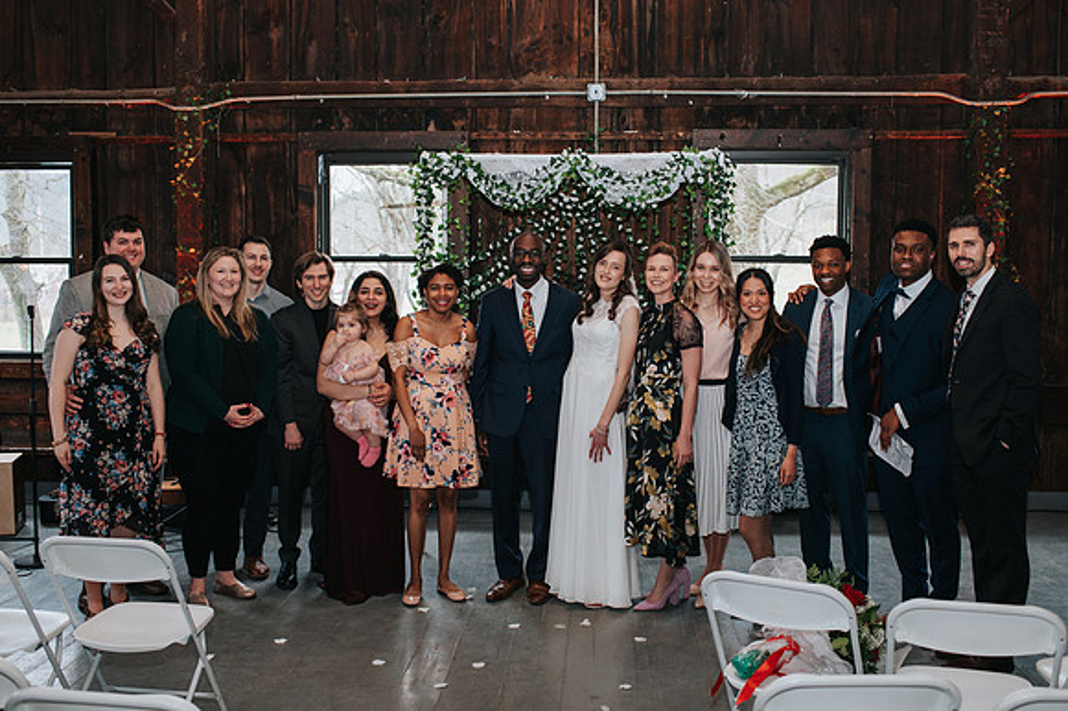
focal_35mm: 38
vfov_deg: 34.9
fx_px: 1129
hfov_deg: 50.6
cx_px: 538
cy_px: 324
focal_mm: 35
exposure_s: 1/200
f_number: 3.2
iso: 1000
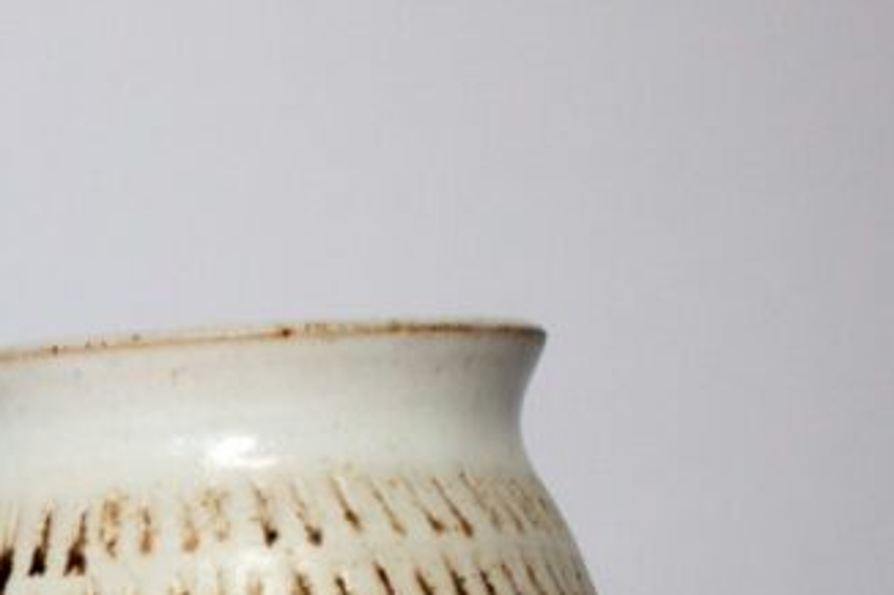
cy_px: 492
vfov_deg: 7.1
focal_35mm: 194
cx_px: -485
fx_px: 4815
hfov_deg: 10.2
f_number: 4.8
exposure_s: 1/160
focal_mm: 36
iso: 800
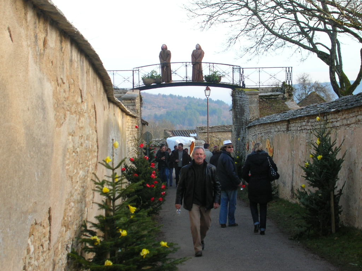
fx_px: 952
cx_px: 181
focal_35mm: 91
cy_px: 136
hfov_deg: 21.5
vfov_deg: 16.2
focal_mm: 15.2
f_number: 4.5
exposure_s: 1/57.1
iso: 50
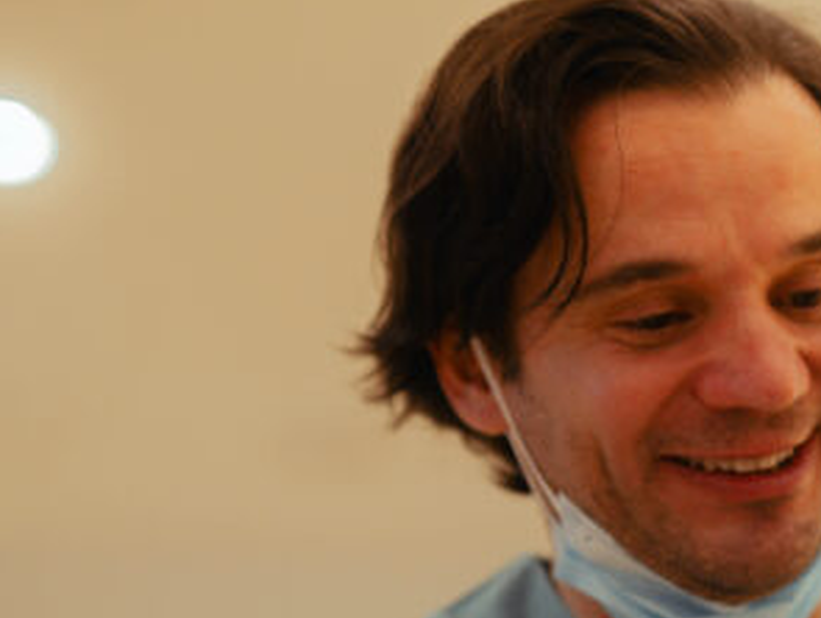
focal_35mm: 125
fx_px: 2968
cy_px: 440
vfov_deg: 11.9
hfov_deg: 15.4
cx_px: 838
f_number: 1.4
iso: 400
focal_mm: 50
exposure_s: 1/200
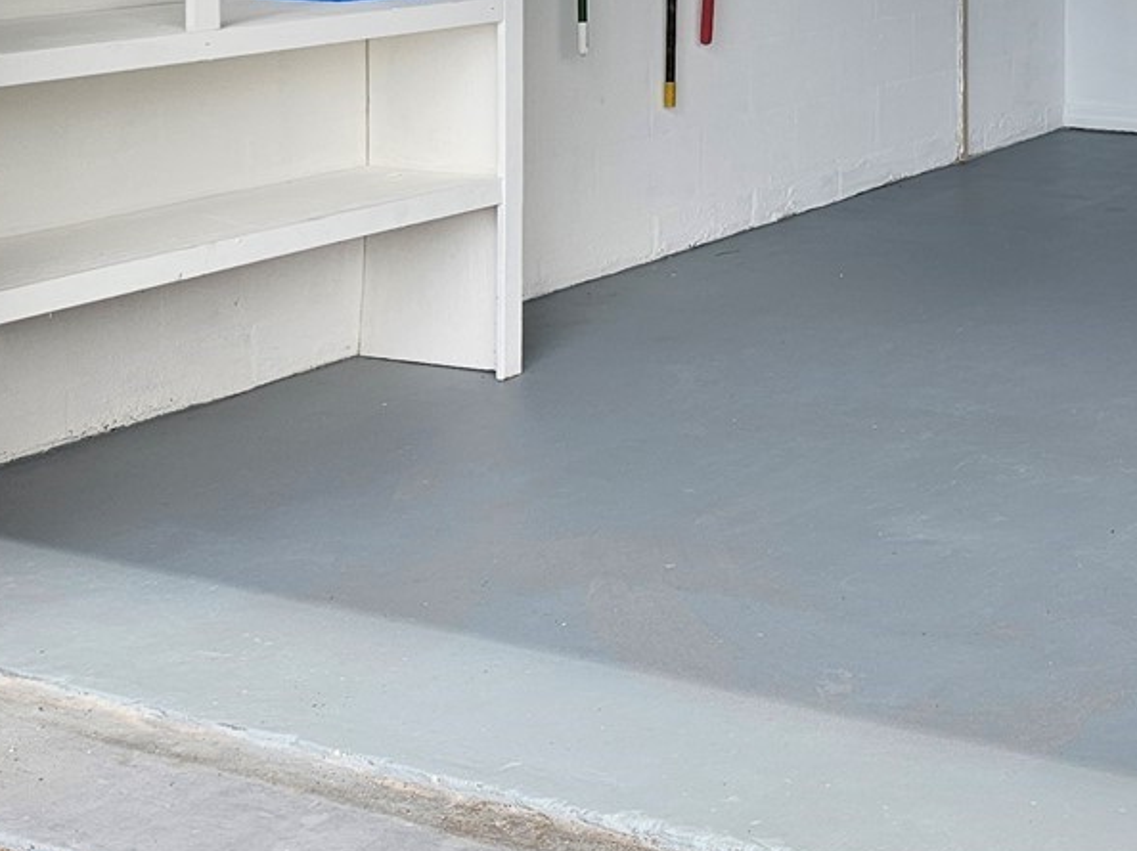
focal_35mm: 62
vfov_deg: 21.8
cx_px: 1351
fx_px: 2036
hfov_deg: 27.6
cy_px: -180
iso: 50
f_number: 1.8
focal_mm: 5.4
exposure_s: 1/719
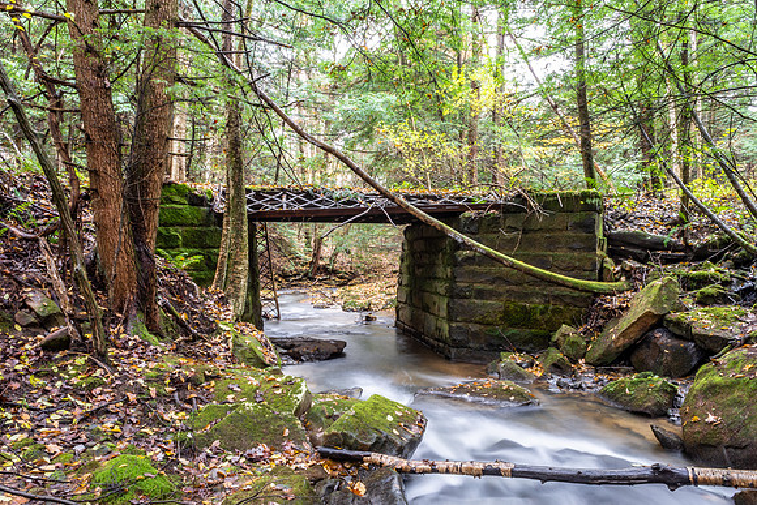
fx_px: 568
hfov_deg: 67.4
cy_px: 252
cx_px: 378
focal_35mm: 27
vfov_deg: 48.0
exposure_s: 6
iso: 100
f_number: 22
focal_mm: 18
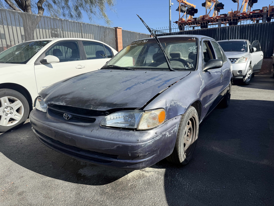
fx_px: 190
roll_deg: +2.9
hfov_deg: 71.6
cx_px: 137
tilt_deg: -12.0
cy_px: 103
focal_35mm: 24
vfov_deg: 56.8
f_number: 1.78
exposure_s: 1/2801
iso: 80
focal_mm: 6.76
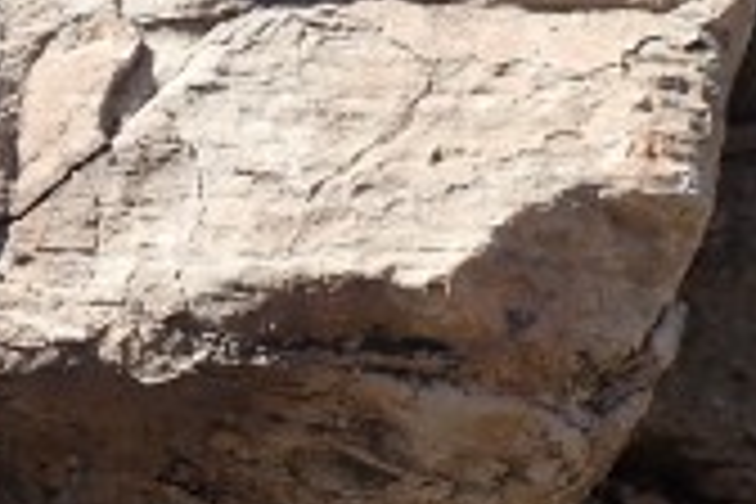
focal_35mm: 93
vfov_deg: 14.7
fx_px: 1953
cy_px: 184
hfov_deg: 19.7
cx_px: -302
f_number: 2.8
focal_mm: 4.5
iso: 100
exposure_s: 1/1000
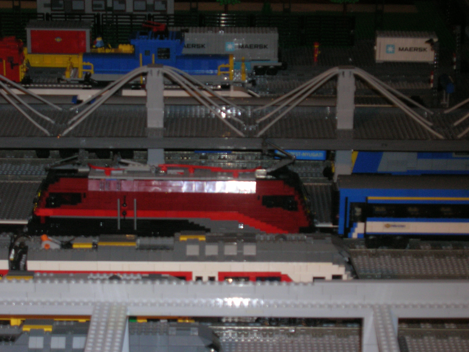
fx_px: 1382
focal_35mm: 102
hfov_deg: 19.3
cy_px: 176
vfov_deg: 14.5
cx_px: 234
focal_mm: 17.1
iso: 132
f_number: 4.9
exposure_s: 1/60.1
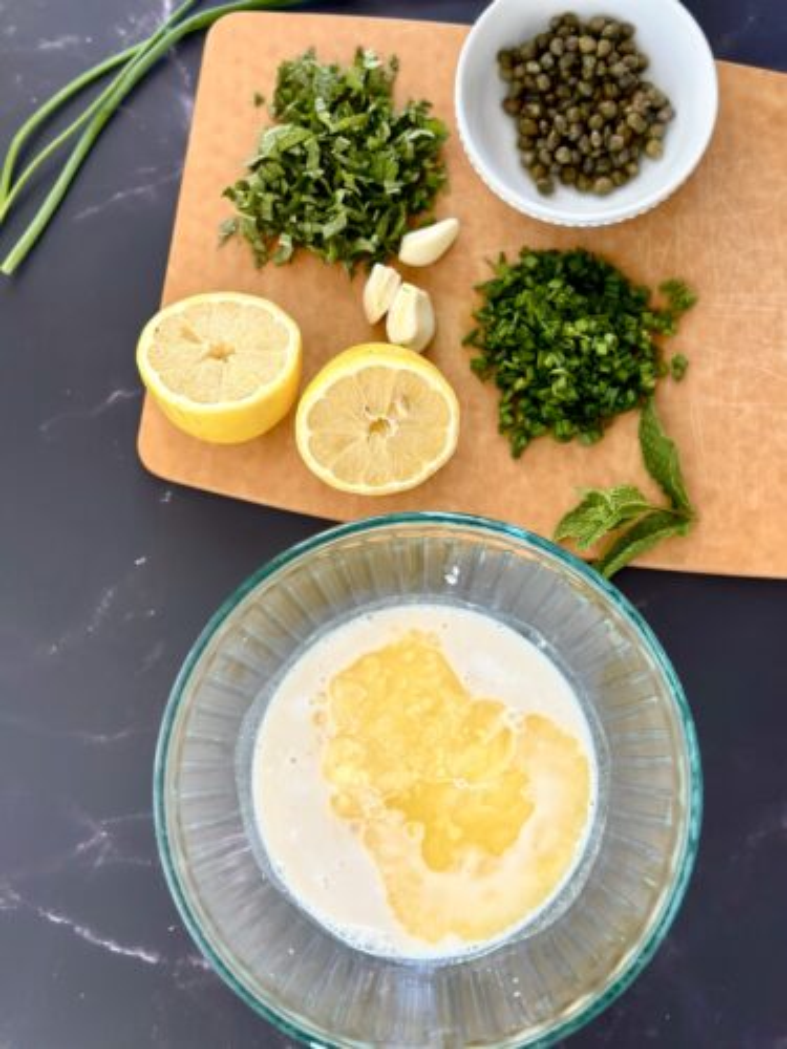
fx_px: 1455
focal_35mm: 48
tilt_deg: -81.9
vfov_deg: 39.7
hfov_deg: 30.3
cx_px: 394
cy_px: 524
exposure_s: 1/97
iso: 125
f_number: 1.78
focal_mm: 6.86
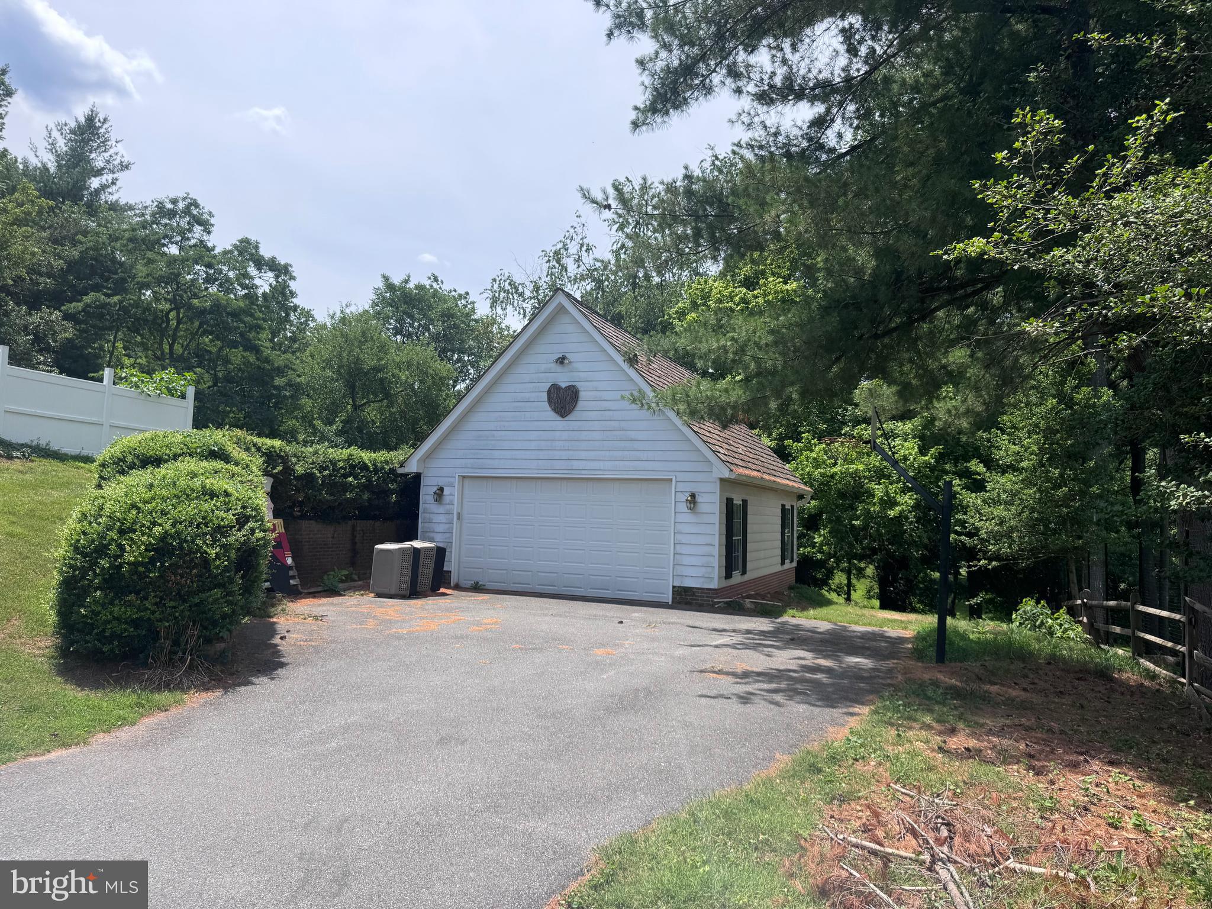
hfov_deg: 71.6
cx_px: 606
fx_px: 840
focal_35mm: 24
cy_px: 454
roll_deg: -2.1
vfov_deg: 56.8
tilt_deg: +2.7
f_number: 1.78
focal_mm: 6.76
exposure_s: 1/3597
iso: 80
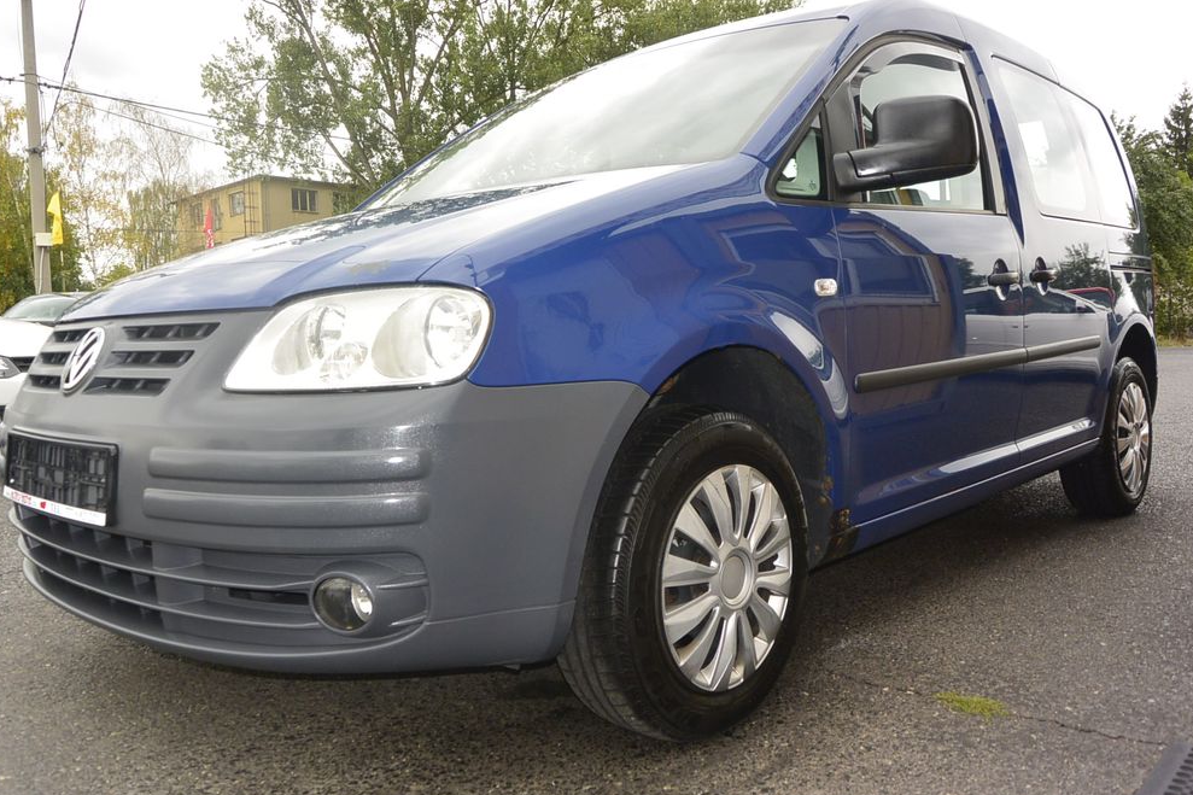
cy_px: 390
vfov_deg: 44.9
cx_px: 584
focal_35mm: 29
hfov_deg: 63.7
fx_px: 961
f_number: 4
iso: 160
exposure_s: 1/200
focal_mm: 10.7
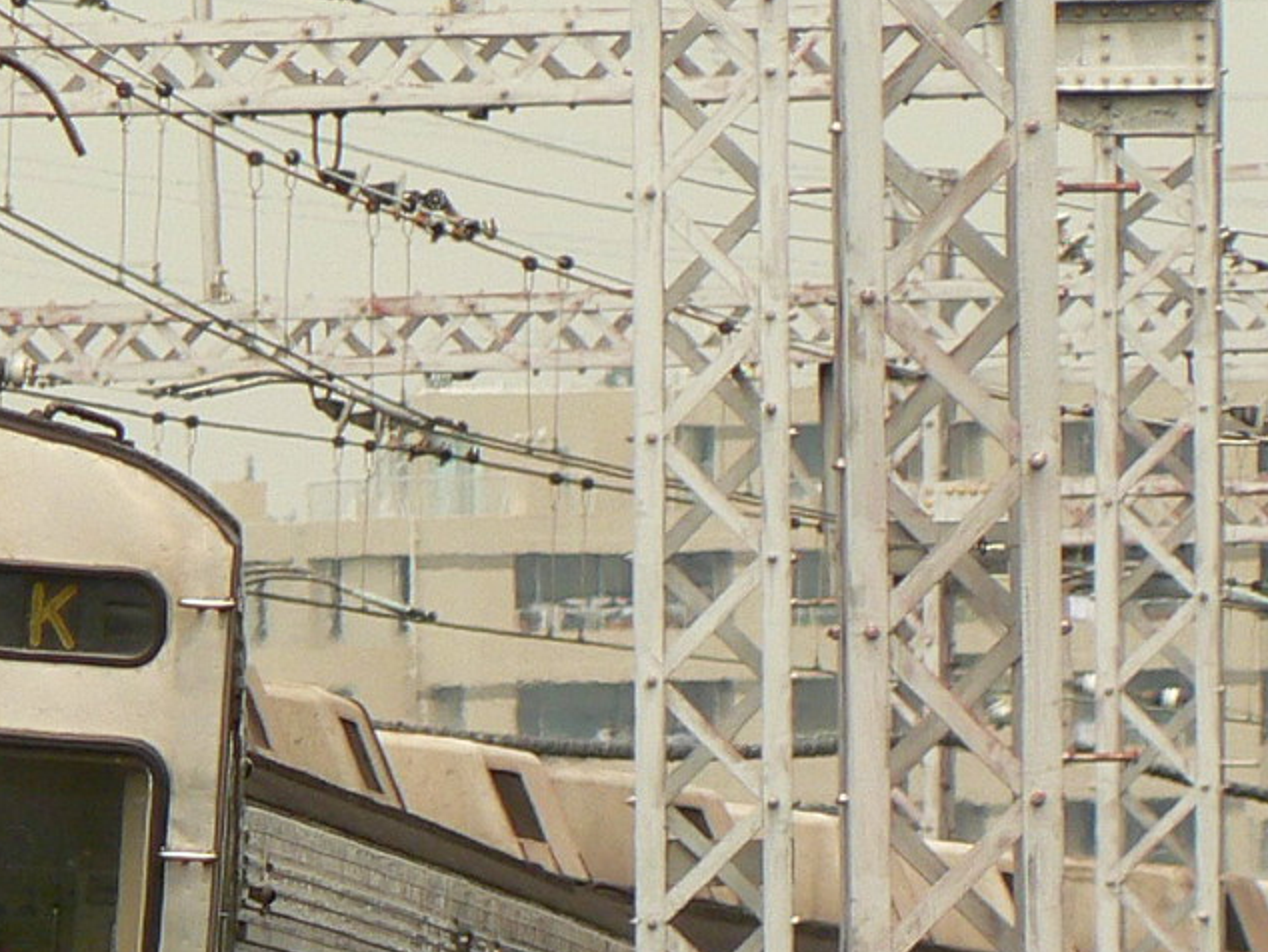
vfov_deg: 1.6
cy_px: 1076
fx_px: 33383
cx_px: -266
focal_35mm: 911
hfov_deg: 2.2
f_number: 4.5
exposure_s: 1/400
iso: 80
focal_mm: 50.1
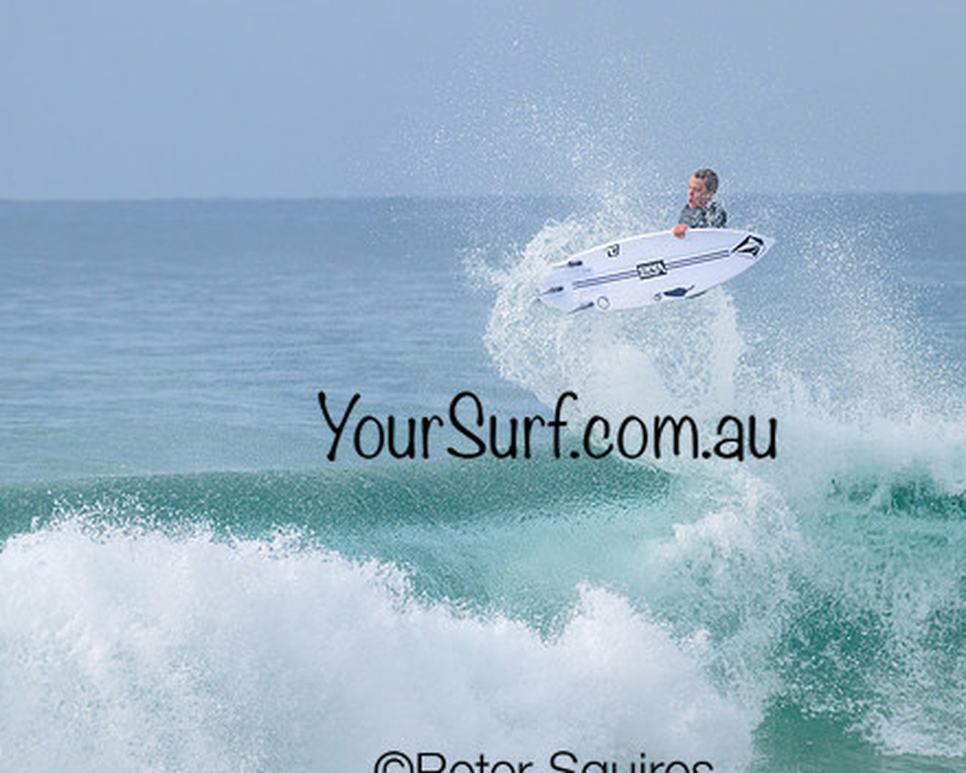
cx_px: 544
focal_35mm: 594
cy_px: 407
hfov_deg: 3.3
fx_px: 16982
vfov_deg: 2.6
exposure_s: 1/2000
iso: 1250
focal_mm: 480
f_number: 10
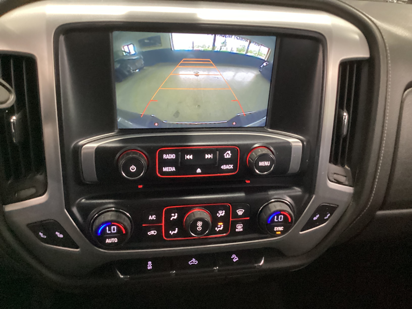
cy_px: 154
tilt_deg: -29.7
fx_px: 369
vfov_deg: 45.4
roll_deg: -4.7
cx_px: 206
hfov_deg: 58.4
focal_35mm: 31
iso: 800
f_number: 2.4
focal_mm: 3.3
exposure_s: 1/25
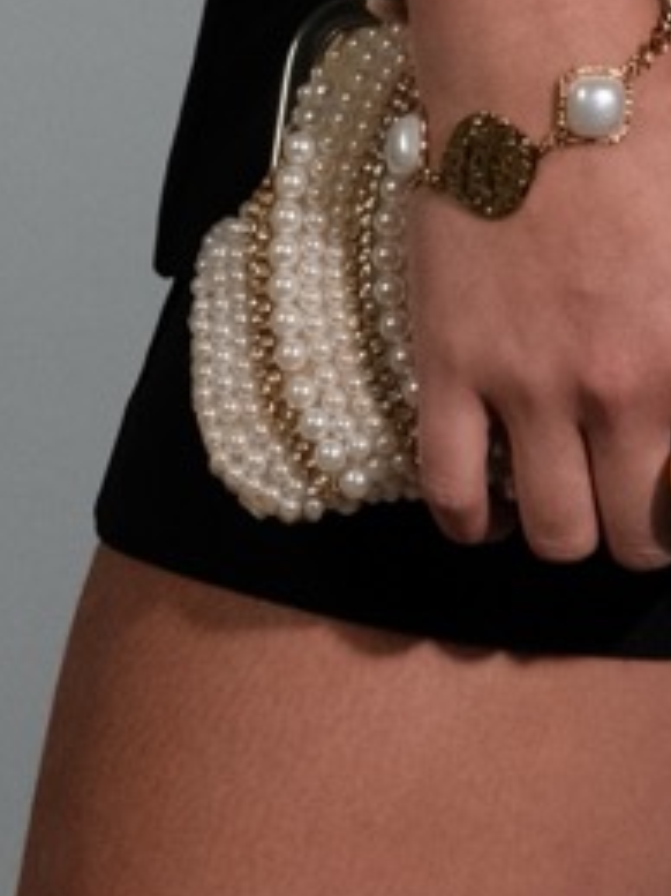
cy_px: -1501
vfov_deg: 6.3
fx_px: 7631
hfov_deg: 5.0
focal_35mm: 295
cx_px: 1079
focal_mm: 35.3
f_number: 6.4
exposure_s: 1/250
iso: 1600
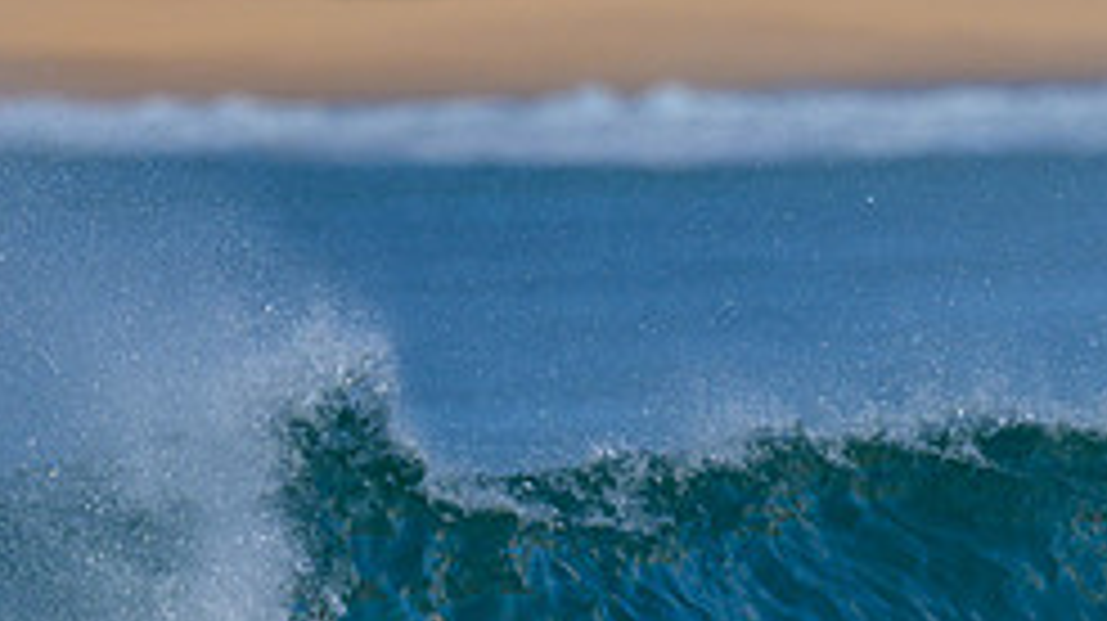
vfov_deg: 0.4
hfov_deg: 0.8
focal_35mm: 2719
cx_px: 1277
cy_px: 502
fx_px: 79759
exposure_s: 1/2000
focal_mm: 800
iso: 200
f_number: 6.3
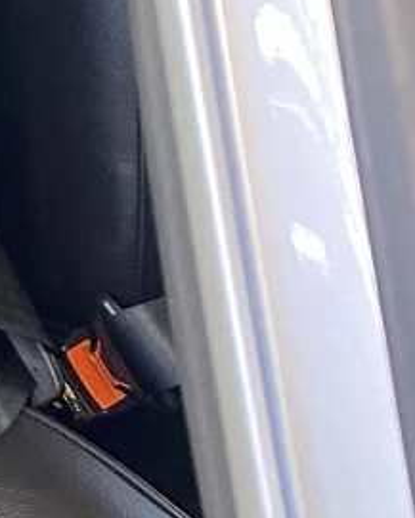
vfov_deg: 12.8
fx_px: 2302
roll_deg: -4.1
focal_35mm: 150
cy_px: 306
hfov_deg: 8.9
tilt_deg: -39.8
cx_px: -731
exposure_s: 1/50
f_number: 1.8
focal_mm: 4.25
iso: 250
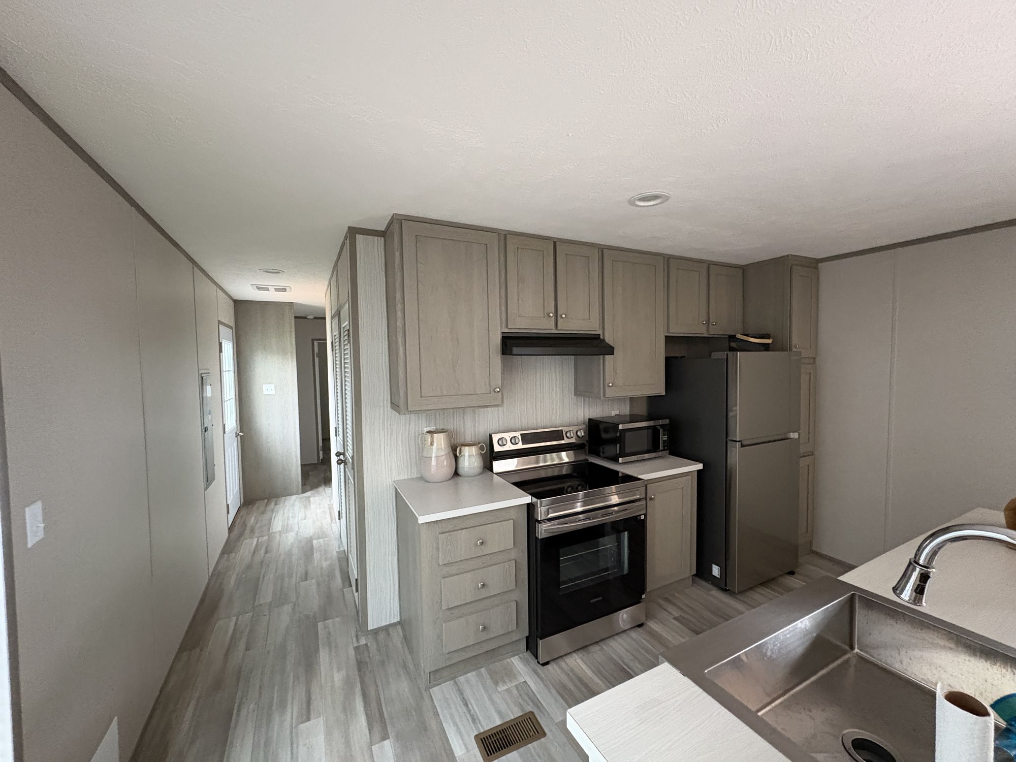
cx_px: 508
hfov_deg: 102.1
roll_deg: +1.5
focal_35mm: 14
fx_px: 411
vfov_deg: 85.7
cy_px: 381
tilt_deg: -3.0
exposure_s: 1/47
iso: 1250
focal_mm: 2.22
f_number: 2.2
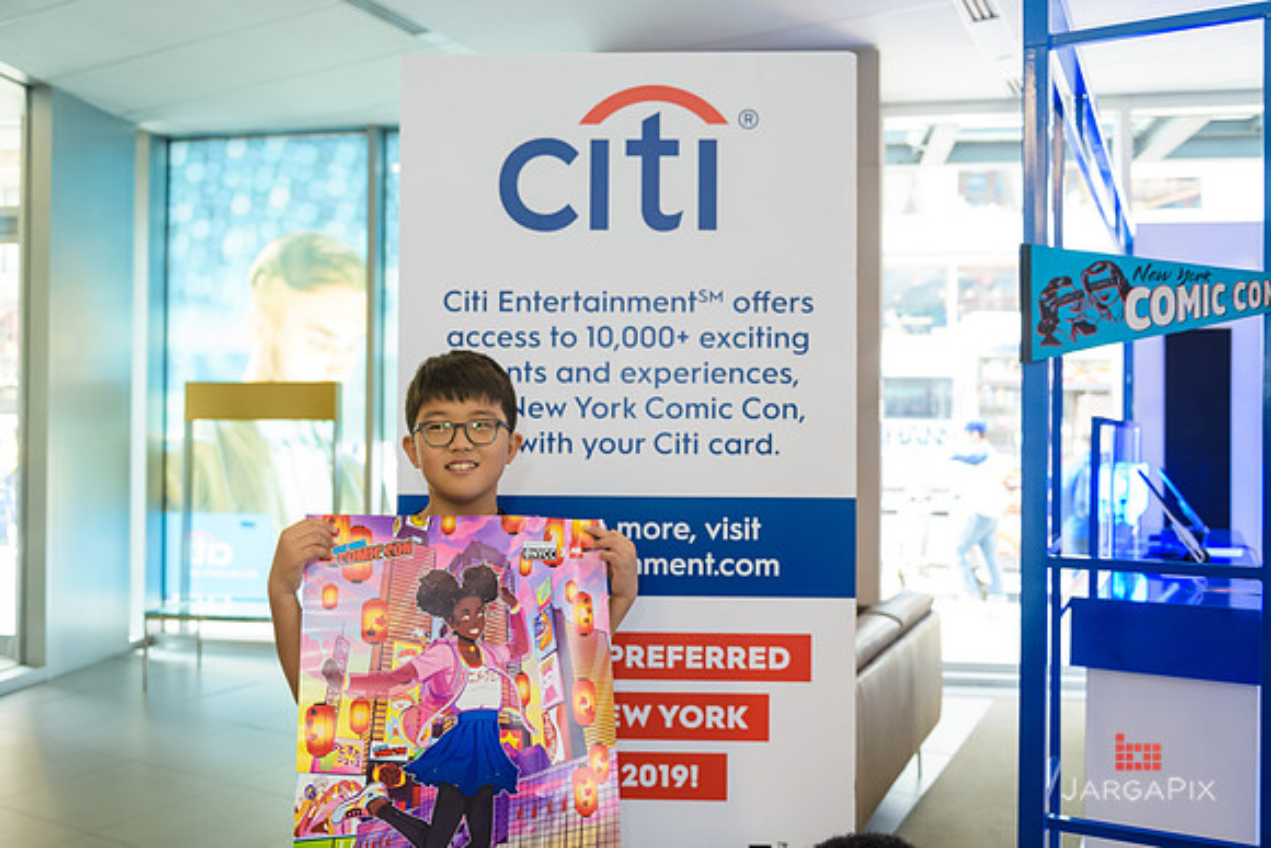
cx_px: 636
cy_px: 424
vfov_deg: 42.3
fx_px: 1095
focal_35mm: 31
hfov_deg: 60.3
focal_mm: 31
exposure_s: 1/125
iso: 800
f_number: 3.2
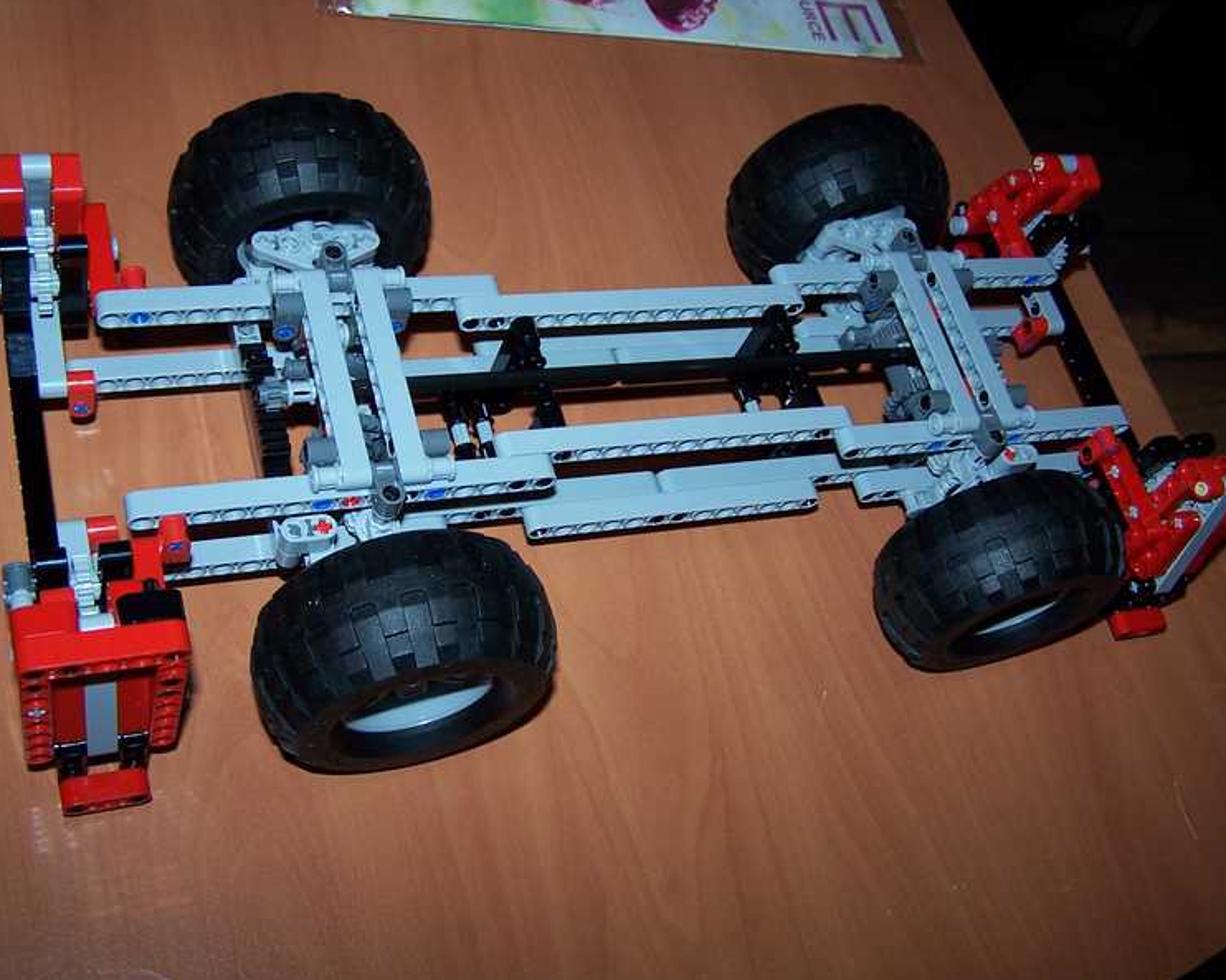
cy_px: 489
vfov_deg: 37.3
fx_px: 1451
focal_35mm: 40
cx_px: 603
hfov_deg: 45.8
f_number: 2.8
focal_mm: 6.3
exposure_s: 1/60
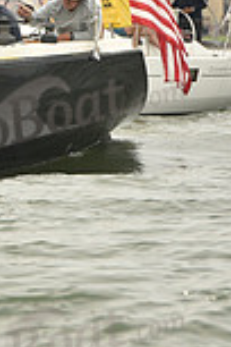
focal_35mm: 759
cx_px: -249
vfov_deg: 2.7
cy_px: 37
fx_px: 7305
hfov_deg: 1.8
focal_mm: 200
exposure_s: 1/640
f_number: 9
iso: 250
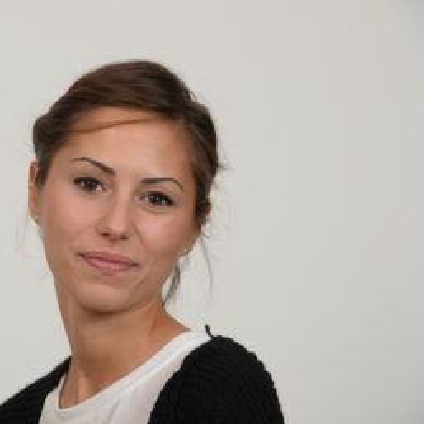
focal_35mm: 219
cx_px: 137
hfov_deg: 8.0
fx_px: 3035
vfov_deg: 8.0
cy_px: 211
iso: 100
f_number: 8
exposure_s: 1/100
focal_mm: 170
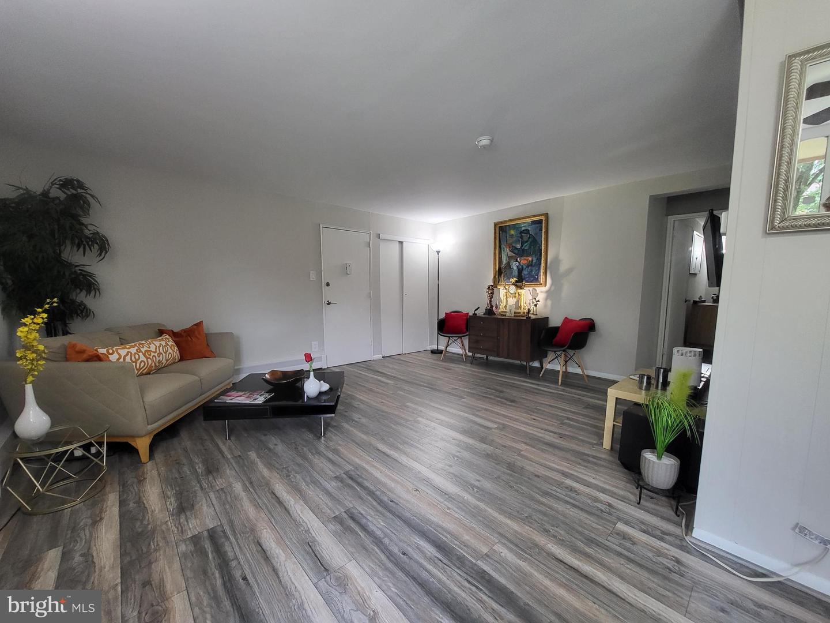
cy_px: 312
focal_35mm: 13
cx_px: 415
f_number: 2.2
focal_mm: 1.74
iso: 250
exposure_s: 1/60
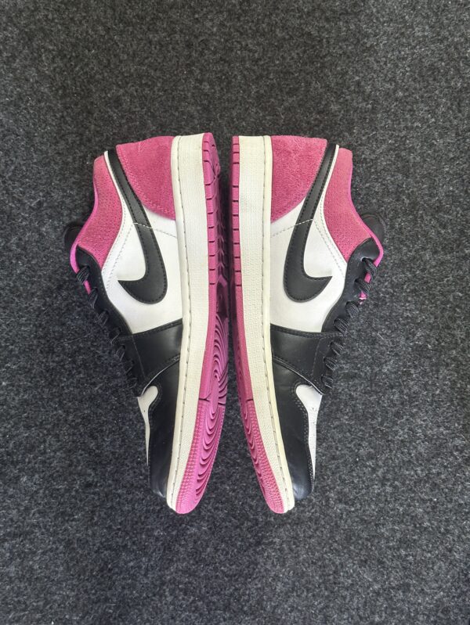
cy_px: 312
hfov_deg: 30.3
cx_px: 235
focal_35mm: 48
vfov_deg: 39.6
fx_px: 868
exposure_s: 1/50
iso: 200
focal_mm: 6.86
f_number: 1.78
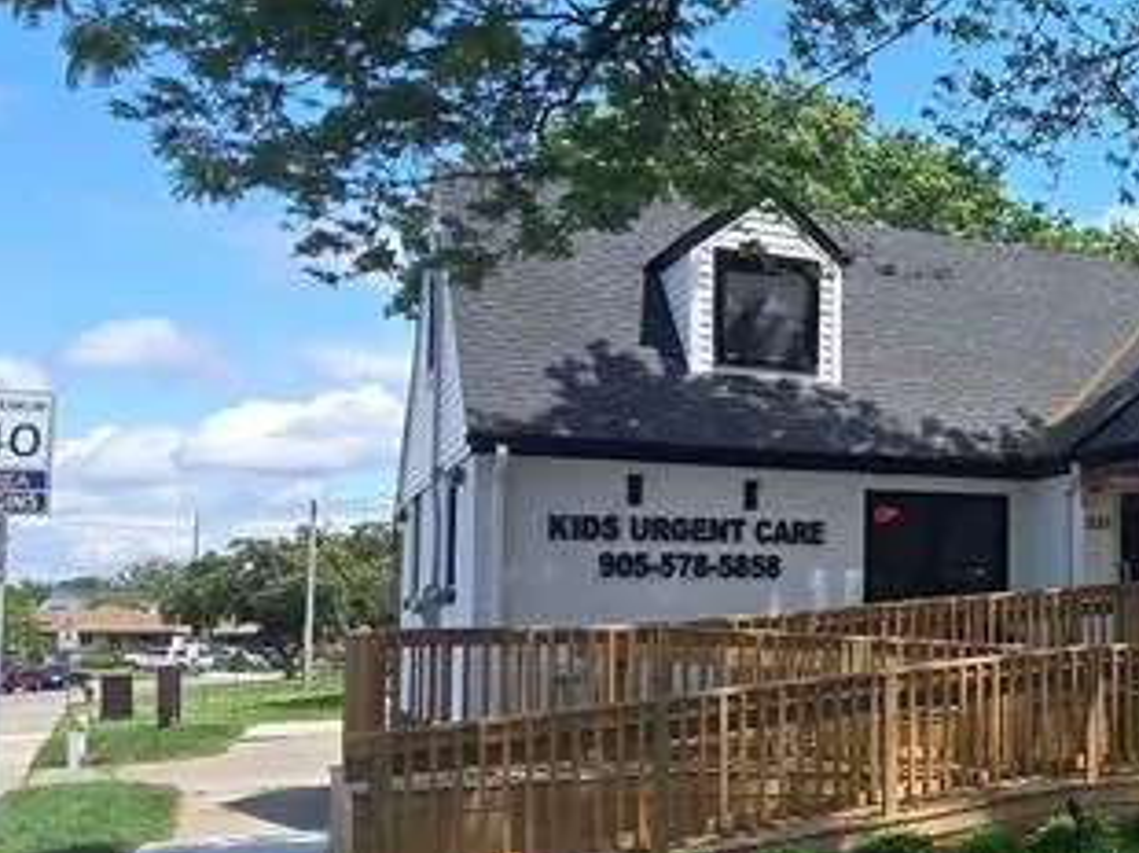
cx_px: 1462
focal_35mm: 43
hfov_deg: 33.1
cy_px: 555
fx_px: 1414
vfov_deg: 33.3
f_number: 2.2
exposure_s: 1/1167
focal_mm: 2.2
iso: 50
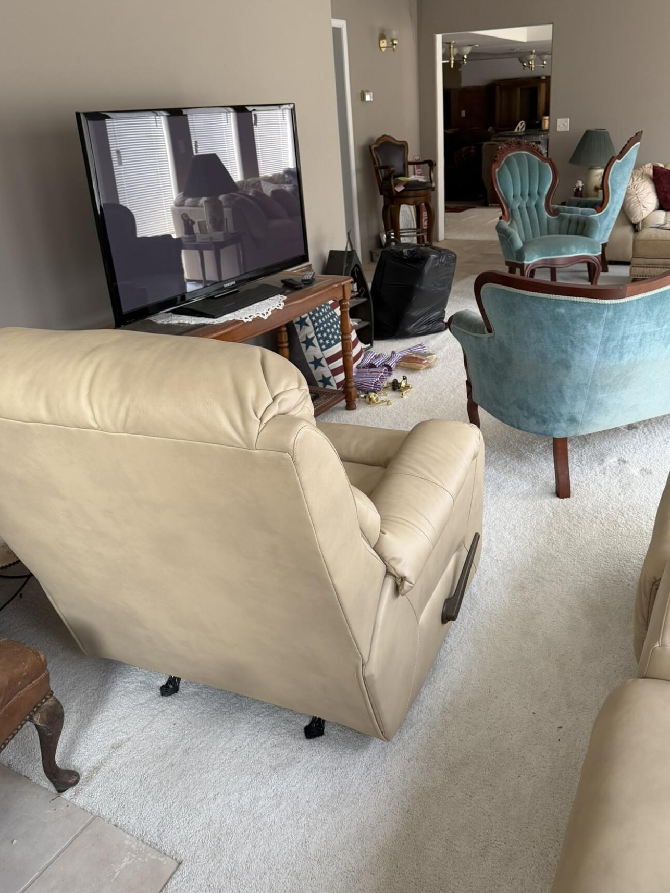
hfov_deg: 49.6
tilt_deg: -21.3
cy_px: 385
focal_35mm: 28
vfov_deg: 63.2
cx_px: 381
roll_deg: +3.1
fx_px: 722
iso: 200
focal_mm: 6.76
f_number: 1.78
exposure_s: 1/121
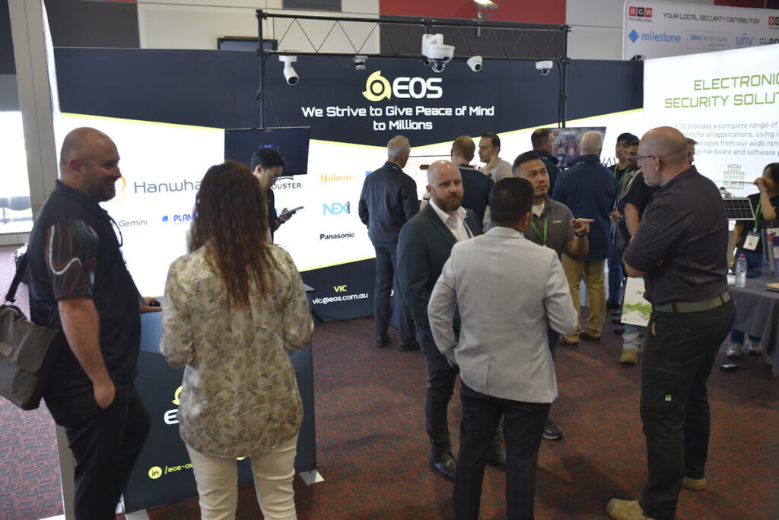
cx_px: 390
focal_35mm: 35
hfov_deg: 54.4
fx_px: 758
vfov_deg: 37.9
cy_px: 260
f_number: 4
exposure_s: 1/60
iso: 640
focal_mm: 35
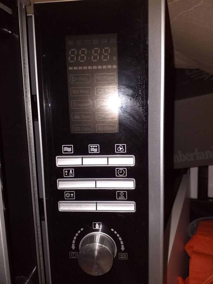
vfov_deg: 67.3
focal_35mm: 26
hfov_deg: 53.1
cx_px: 106
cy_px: 142
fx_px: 213
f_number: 1.9
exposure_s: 1/118
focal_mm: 3.6
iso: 40
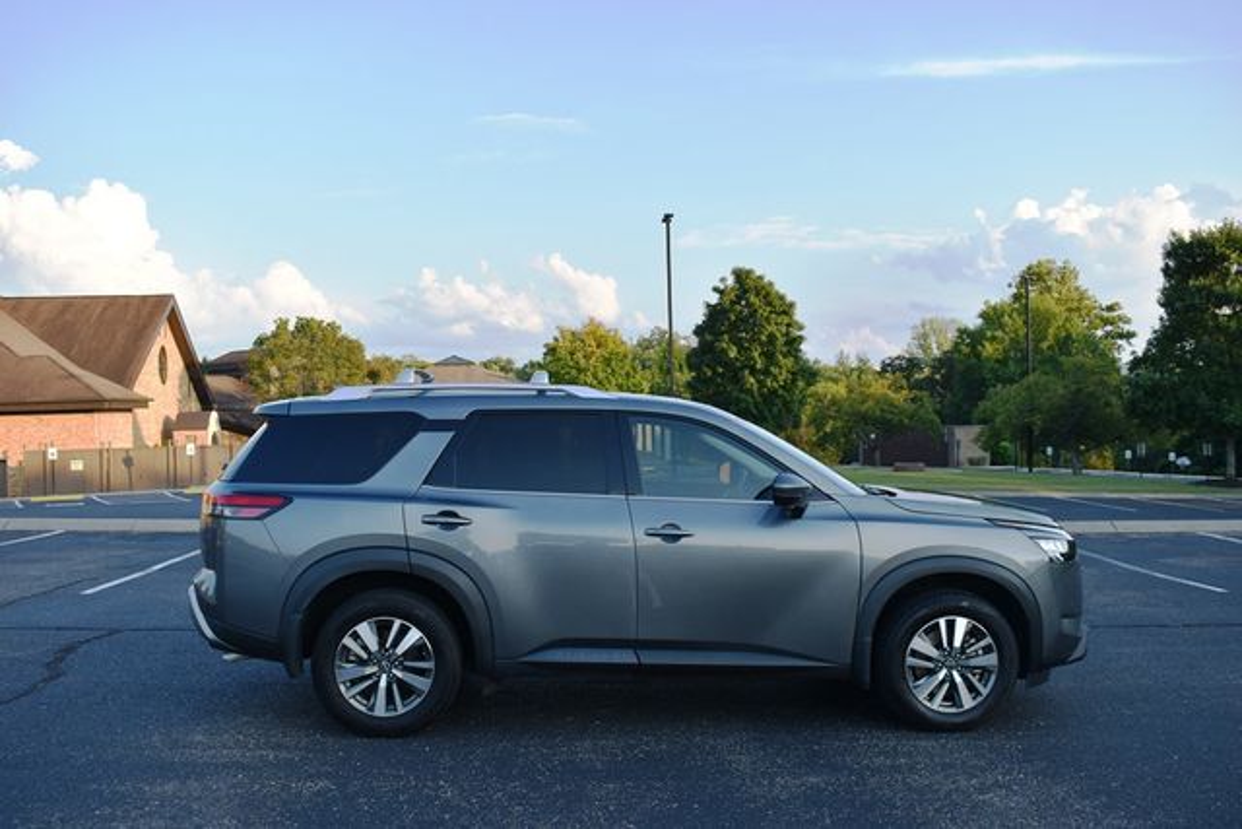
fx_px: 1139
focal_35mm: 33
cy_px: 414
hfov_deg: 57.2
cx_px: 621
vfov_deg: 40.0
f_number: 5.6
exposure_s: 1/250
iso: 200
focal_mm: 22
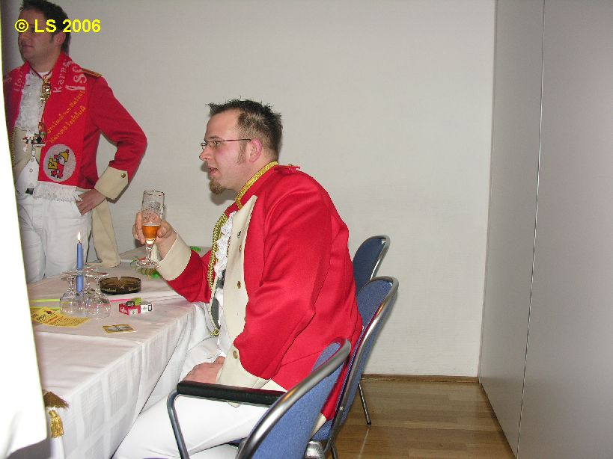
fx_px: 620
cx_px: 306
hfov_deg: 52.6
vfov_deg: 40.7
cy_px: 230
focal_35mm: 35
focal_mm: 8.9
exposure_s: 1/60.1
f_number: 2.8
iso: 100
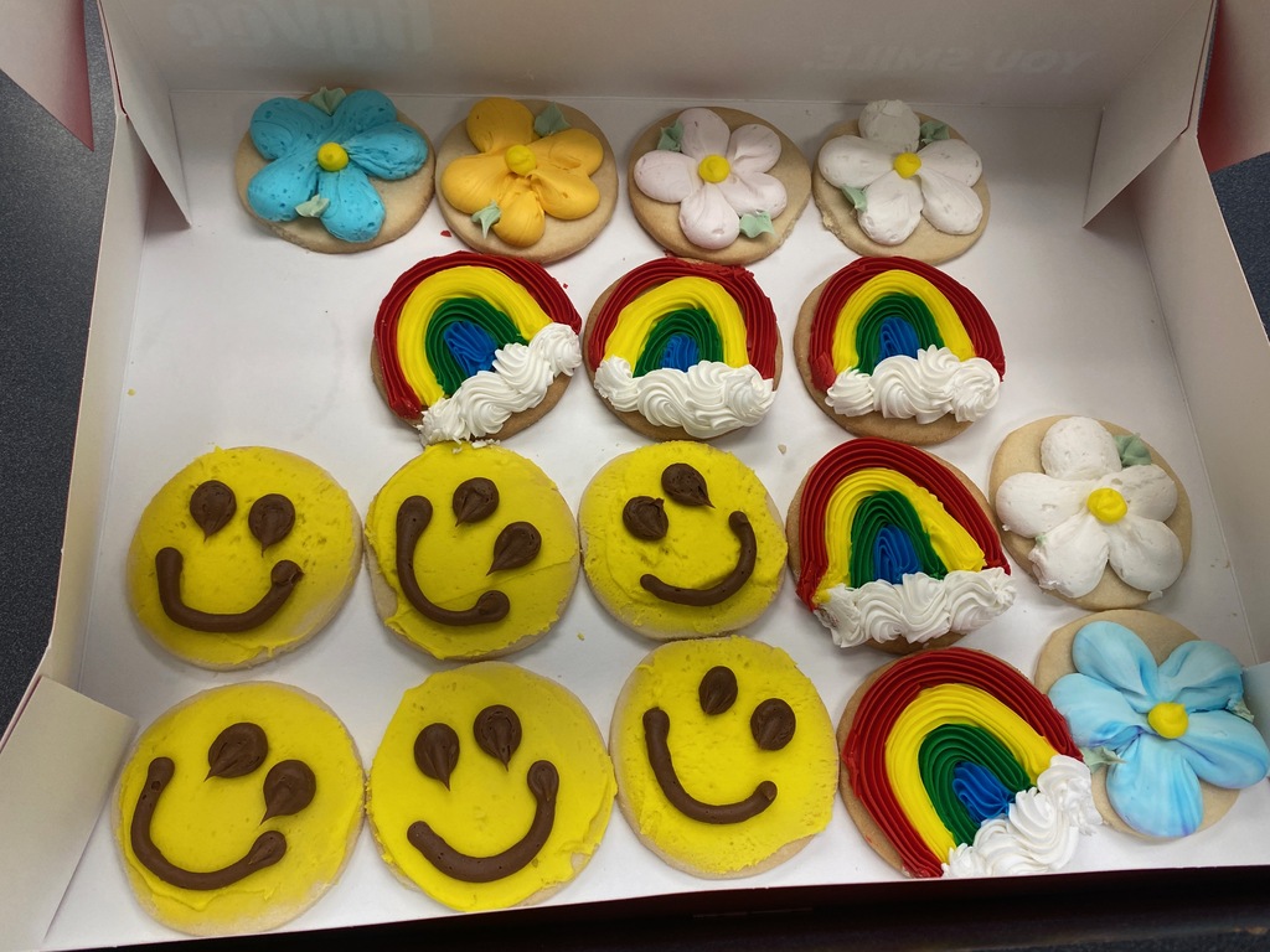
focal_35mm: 26
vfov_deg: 53.1
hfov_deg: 67.3
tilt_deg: -70.1
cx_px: 635
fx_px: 954
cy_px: 476
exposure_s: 1/120
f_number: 1.8
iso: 100
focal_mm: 4.25
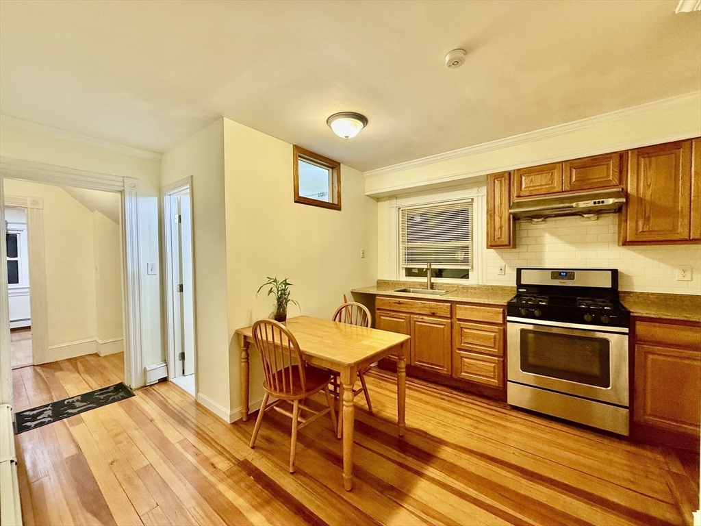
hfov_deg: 102.1
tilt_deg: -1.0
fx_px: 284
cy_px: 263
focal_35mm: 14
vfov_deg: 85.7
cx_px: 350
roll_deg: +0.7
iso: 250
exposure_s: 1/60
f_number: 2.2
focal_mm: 2.22
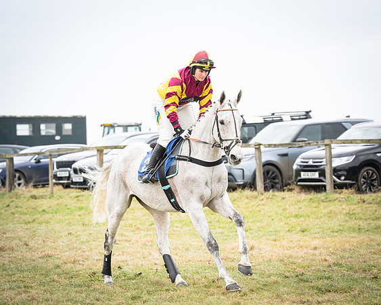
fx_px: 1715
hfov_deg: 12.7
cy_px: 152
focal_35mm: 152
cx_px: 190
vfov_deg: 10.1
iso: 500
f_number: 4.5
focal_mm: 135
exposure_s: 1/1000
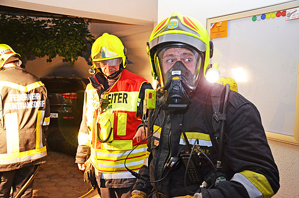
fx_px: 274
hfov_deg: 57.3
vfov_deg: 39.8
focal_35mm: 33
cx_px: 150
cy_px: 99
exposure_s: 1/60
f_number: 4
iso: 1600
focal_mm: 22
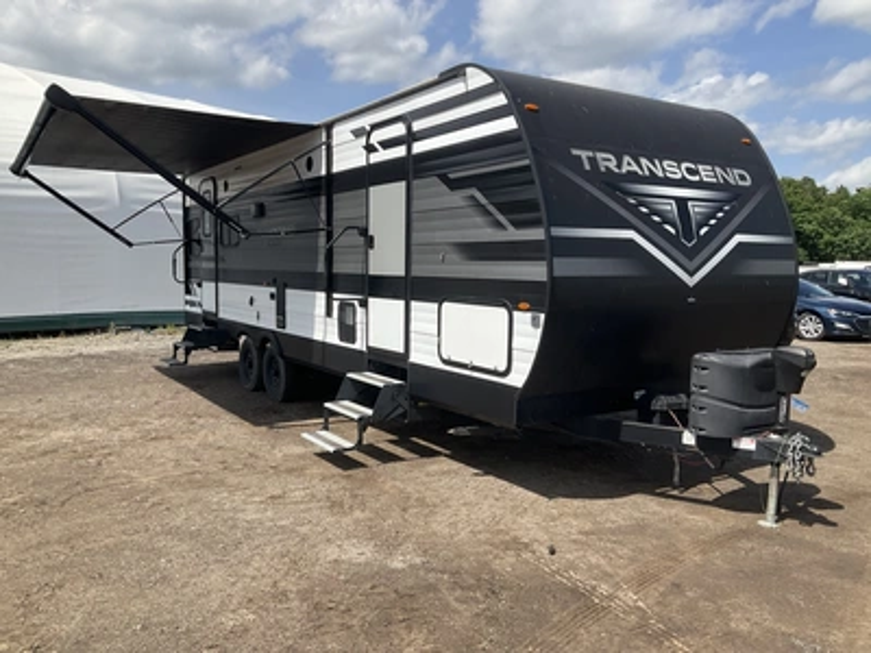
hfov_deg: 61.7
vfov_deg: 48.2
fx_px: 730
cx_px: 436
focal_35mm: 29
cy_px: 326
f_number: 1.8
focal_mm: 3
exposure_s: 1/1912
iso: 25
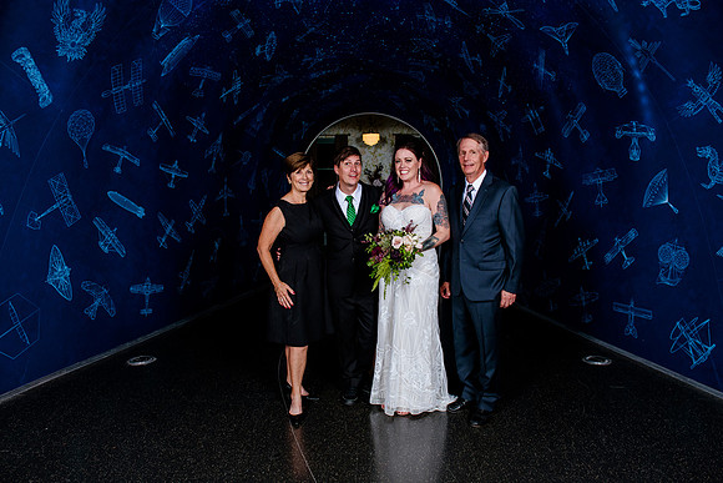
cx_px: 362
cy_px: 242
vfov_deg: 51.9
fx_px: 496
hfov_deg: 72.2
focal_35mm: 25
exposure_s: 1/125
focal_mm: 24
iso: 640
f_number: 6.3
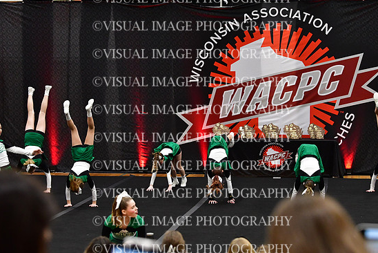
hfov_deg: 16.1
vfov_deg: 10.8
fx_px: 1334
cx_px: 192
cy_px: 123
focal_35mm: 127
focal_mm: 80
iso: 4000
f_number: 3.5
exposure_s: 1/500
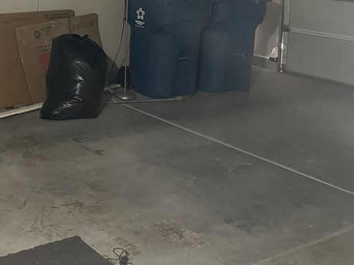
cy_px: 1
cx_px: -1
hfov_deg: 32.6
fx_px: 552
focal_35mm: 54
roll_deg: +0.6
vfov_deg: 25.7
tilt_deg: -7.8
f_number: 1.78
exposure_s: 1/40
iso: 800
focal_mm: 6.76
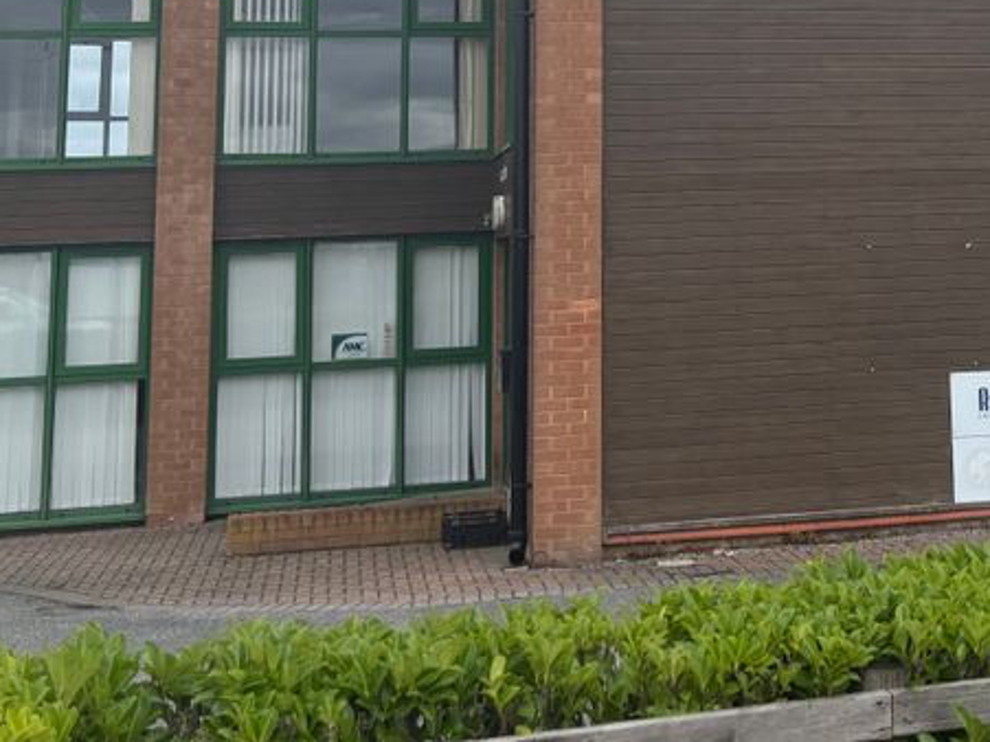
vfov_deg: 21.8
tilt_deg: +8.1
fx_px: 1830
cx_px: 882
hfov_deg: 29.1
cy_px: -63
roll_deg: +1.4
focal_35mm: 64
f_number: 1.6
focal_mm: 5.96
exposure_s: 1/4854
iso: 50
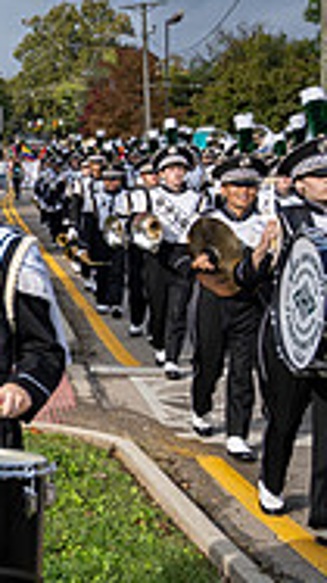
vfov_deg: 25.6
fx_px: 1281
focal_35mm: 83
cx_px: -458
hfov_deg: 11.8
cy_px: 313
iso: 125
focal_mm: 25.5
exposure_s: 1/1600
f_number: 4
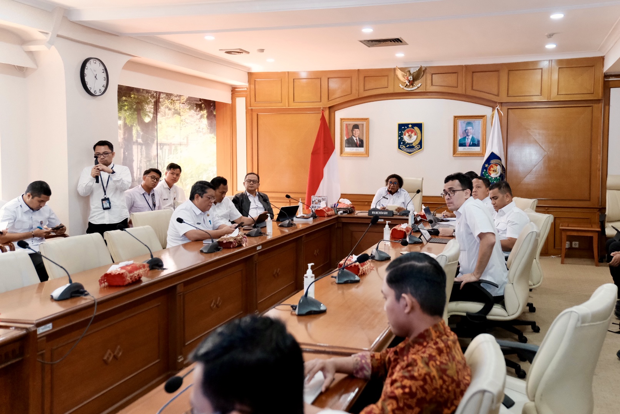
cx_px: 310
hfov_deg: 61.9
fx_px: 517
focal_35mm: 30
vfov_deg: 43.6
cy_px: 207
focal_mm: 20
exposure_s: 1/160
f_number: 2.8
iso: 4000
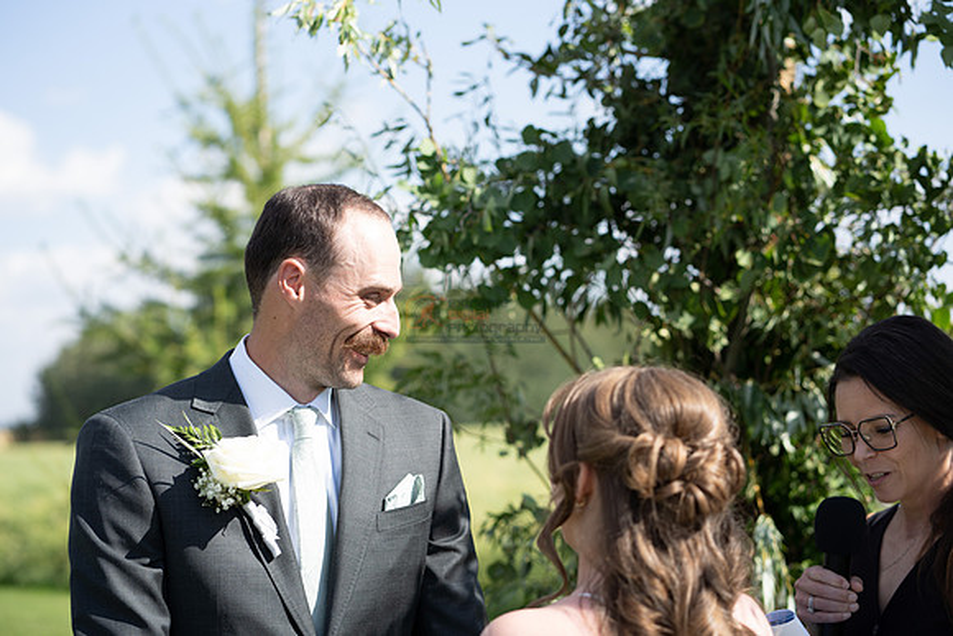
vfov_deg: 16.1
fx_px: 2251
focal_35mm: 85
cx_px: 476
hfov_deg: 23.9
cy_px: 318
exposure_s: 1/1600
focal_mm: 85
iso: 250
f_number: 3.5
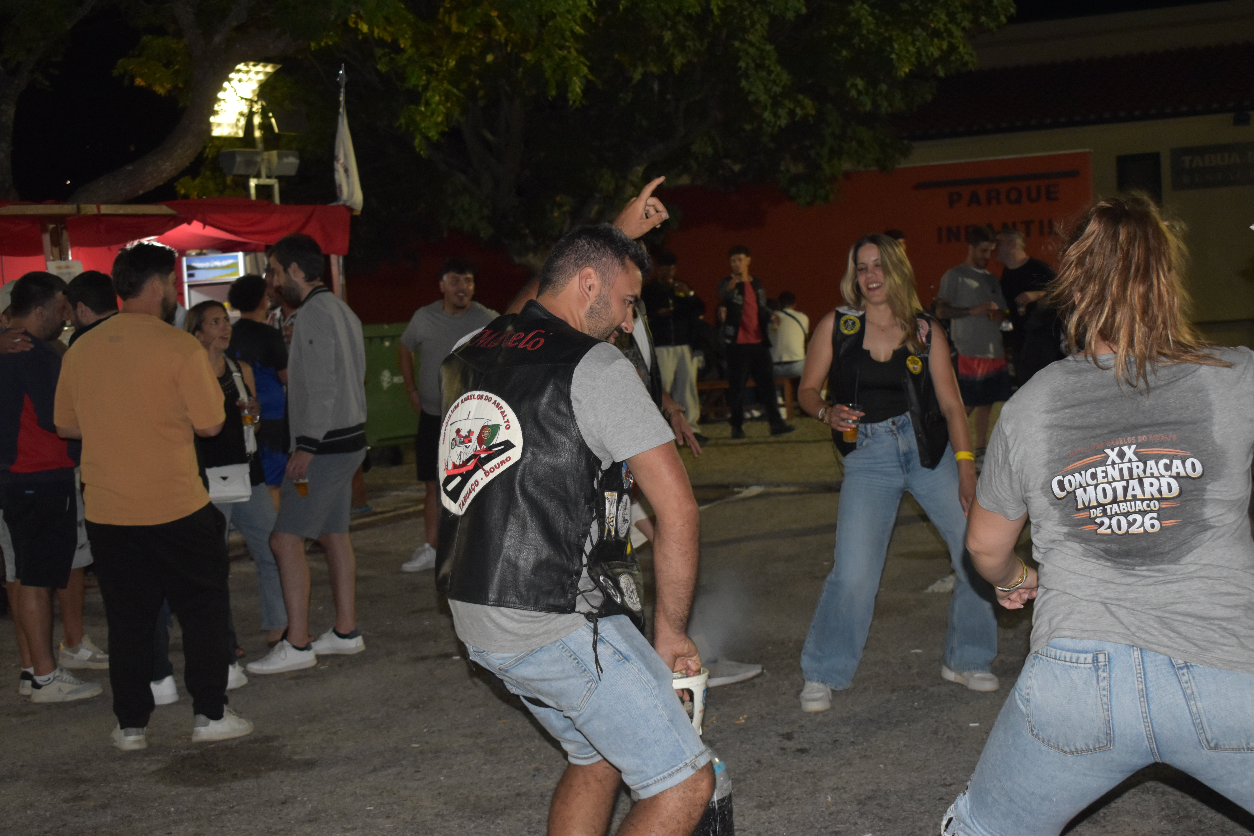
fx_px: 1776
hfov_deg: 38.9
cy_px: 418
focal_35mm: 51
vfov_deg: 26.5
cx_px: 627
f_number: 4.5
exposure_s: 1/60
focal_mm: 34
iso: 1600
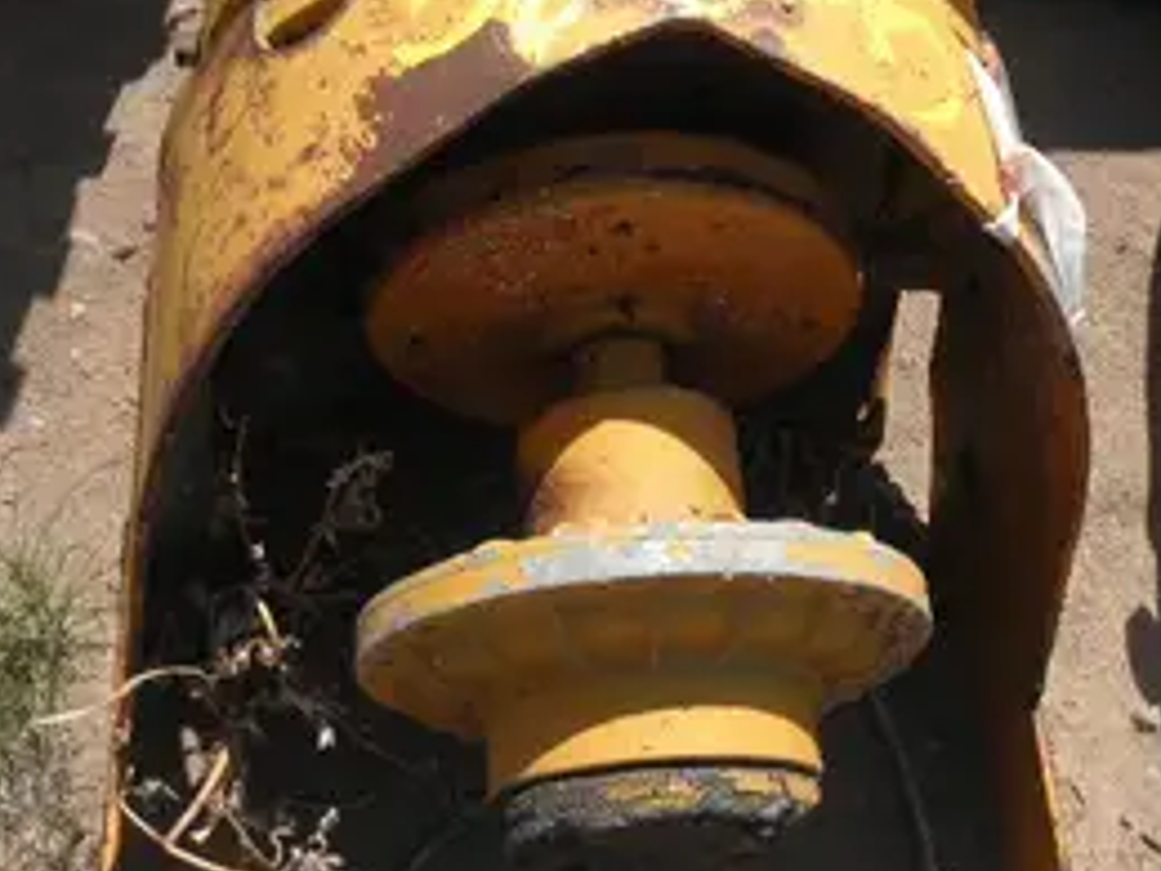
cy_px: 228
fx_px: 1442
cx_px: 572
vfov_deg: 33.0
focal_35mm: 43
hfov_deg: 43.8
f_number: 8.5
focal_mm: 5
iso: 64
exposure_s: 1/100
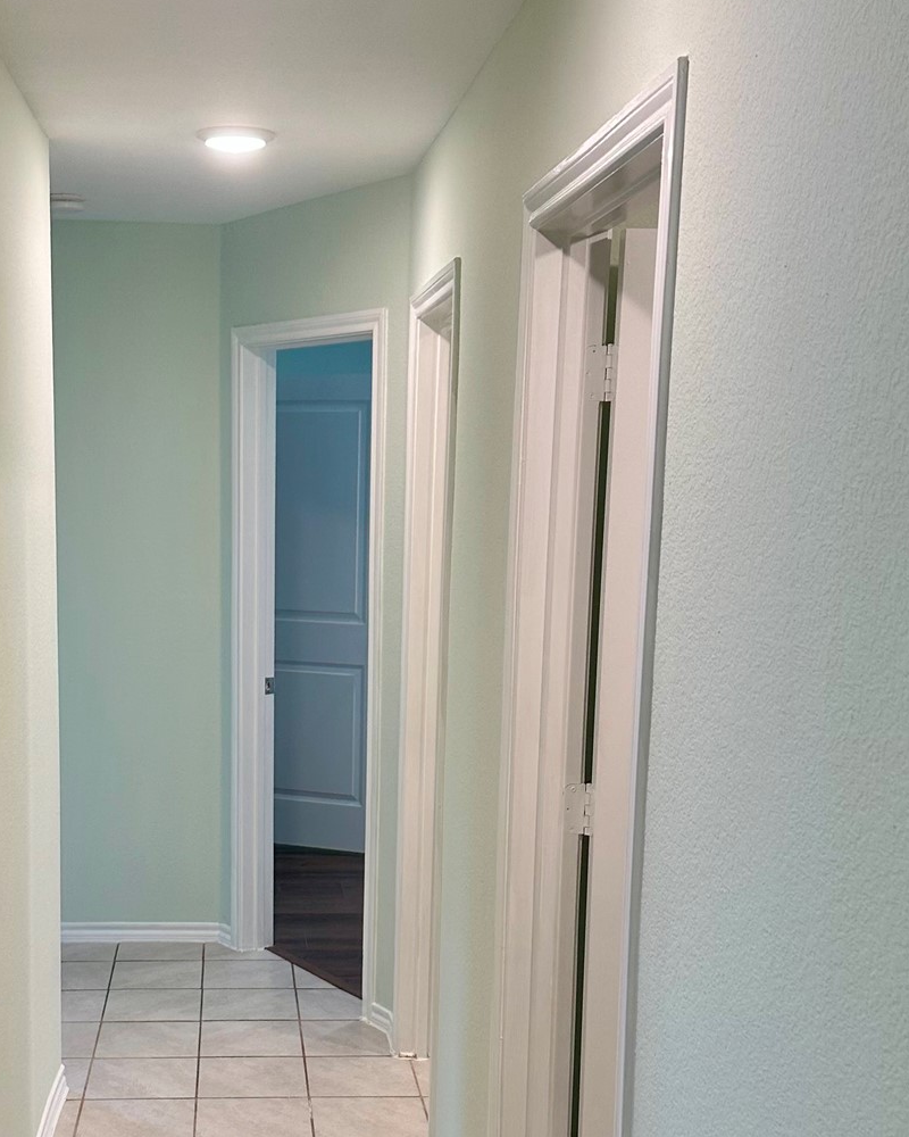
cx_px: 303
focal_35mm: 48
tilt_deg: -9.2
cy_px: 720
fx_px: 1614
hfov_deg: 31.2
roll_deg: -1.0
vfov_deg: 38.5
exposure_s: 1/120
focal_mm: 6.86
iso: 125
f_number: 1.78
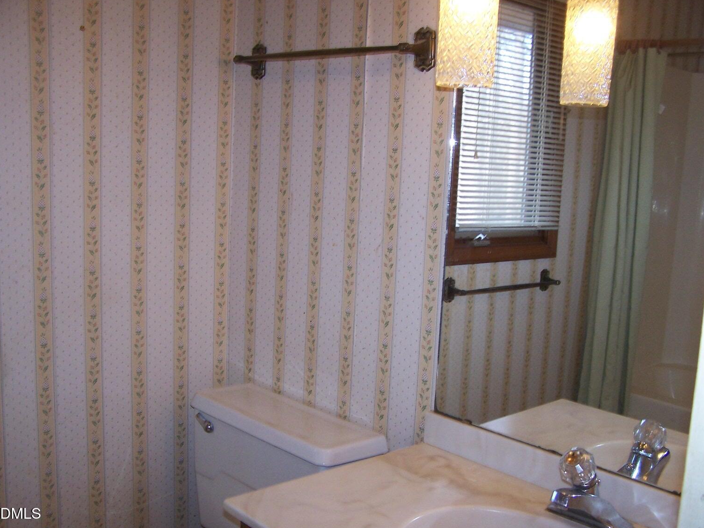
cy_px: 267
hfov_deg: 47.9
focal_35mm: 39
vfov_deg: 36.8
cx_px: 359
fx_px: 793
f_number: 2.8
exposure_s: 1/60
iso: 140
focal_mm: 6.3
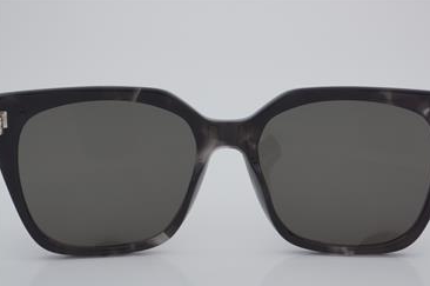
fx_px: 978
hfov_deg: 24.8
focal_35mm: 82
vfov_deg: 16.6
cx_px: 227
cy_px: 151
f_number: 32
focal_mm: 50
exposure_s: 1/4
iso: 100
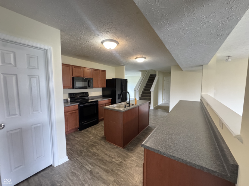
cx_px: 124
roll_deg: -0.1
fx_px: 101
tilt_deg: -6.1
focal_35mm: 14
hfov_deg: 102.1
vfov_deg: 85.7
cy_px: 93
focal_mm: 2.22
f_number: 2.2
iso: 800
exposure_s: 1/60
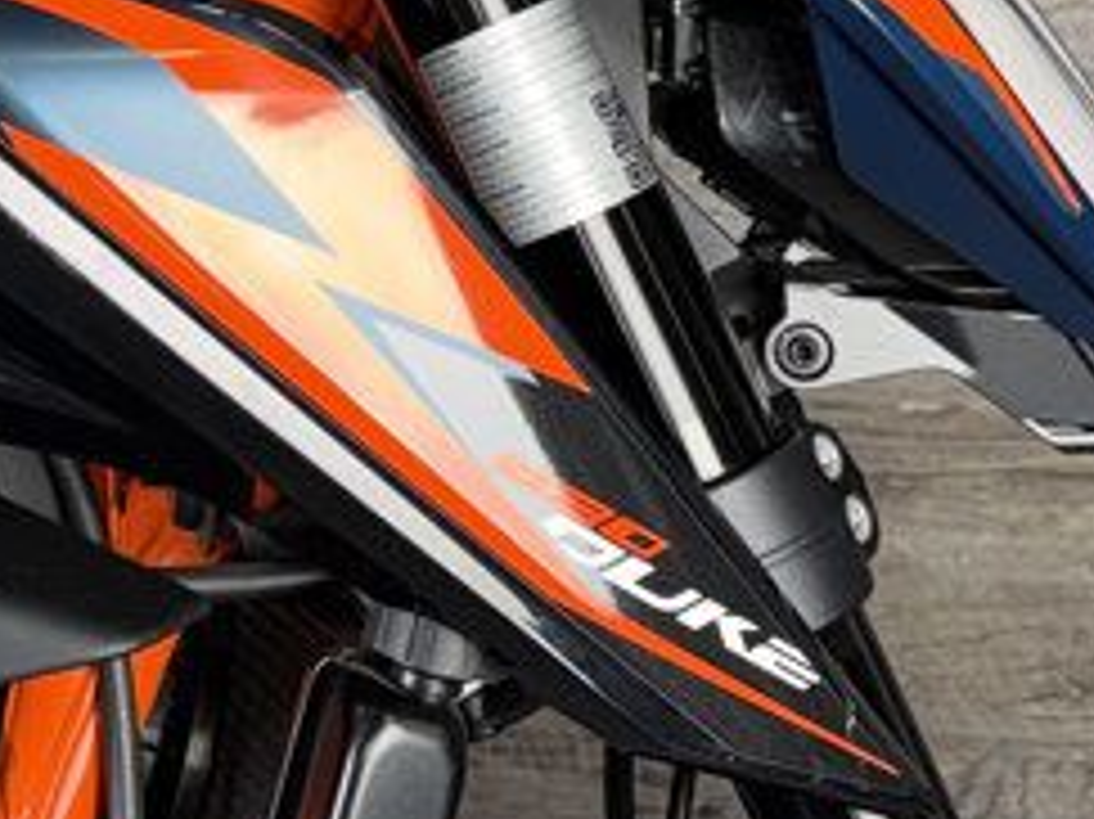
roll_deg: +0.6
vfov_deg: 14.3
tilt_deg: -10.4
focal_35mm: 101
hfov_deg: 19.0
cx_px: 14
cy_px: -50
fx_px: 3190
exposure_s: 1/42
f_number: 1.78
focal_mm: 6.76
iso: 50
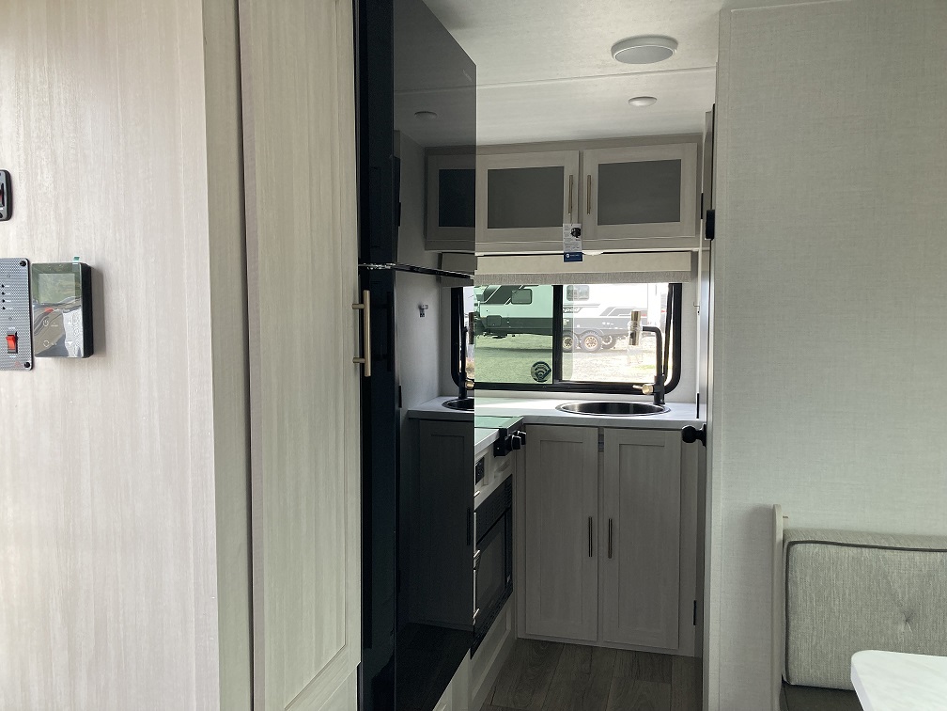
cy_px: 356
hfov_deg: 63.4
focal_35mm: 28
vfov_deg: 49.7
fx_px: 766
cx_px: 474
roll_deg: +2.4
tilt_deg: -2.9
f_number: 1.8
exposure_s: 1/121
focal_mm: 3.99
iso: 50
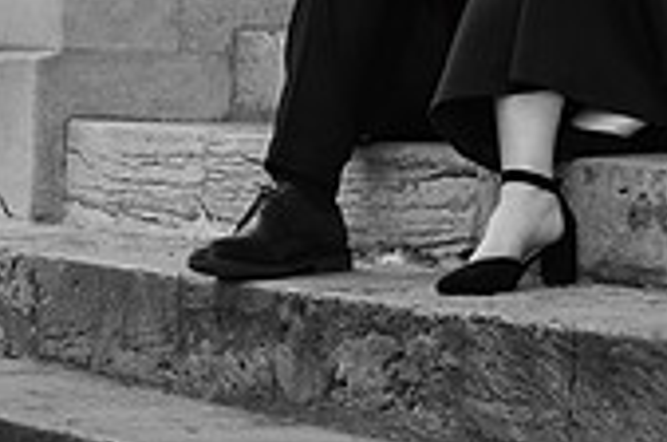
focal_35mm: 206
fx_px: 3809
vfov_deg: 6.5
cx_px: 272
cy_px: -253
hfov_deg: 10.0
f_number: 2.8
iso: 200
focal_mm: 40
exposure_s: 1/640
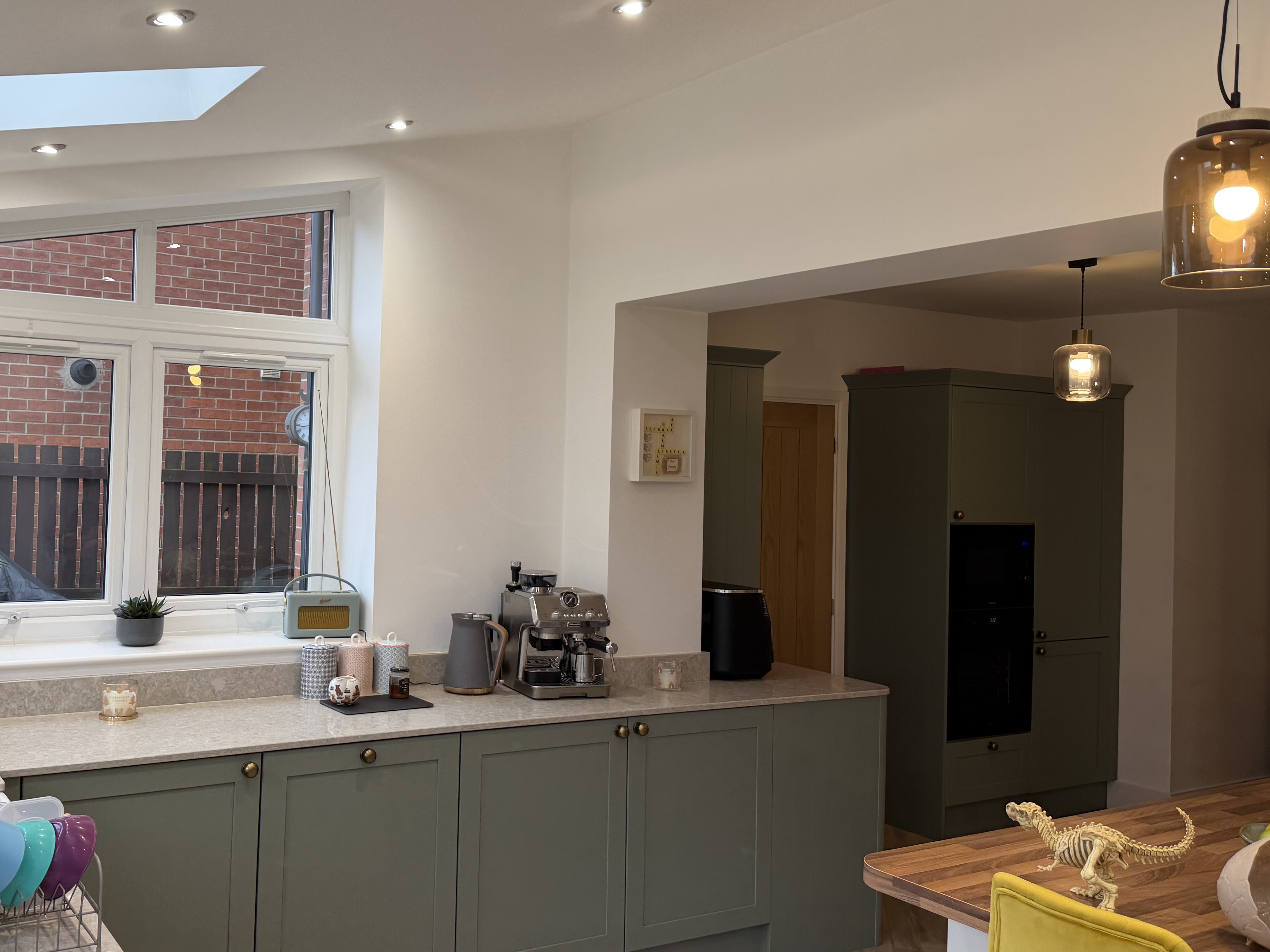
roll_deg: -4.0
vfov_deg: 42.9
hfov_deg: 54.4
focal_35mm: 33
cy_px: 435
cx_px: 442
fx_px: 1211
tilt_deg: +2.6
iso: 100
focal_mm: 6.76
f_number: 1.78
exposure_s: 1/100
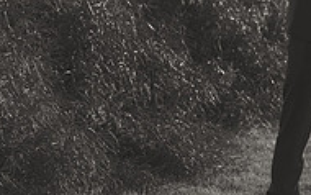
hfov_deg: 6.8
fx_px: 2587
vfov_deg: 4.3
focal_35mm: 305
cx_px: 403
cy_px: 68
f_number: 5
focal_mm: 98
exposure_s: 1/400
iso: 125
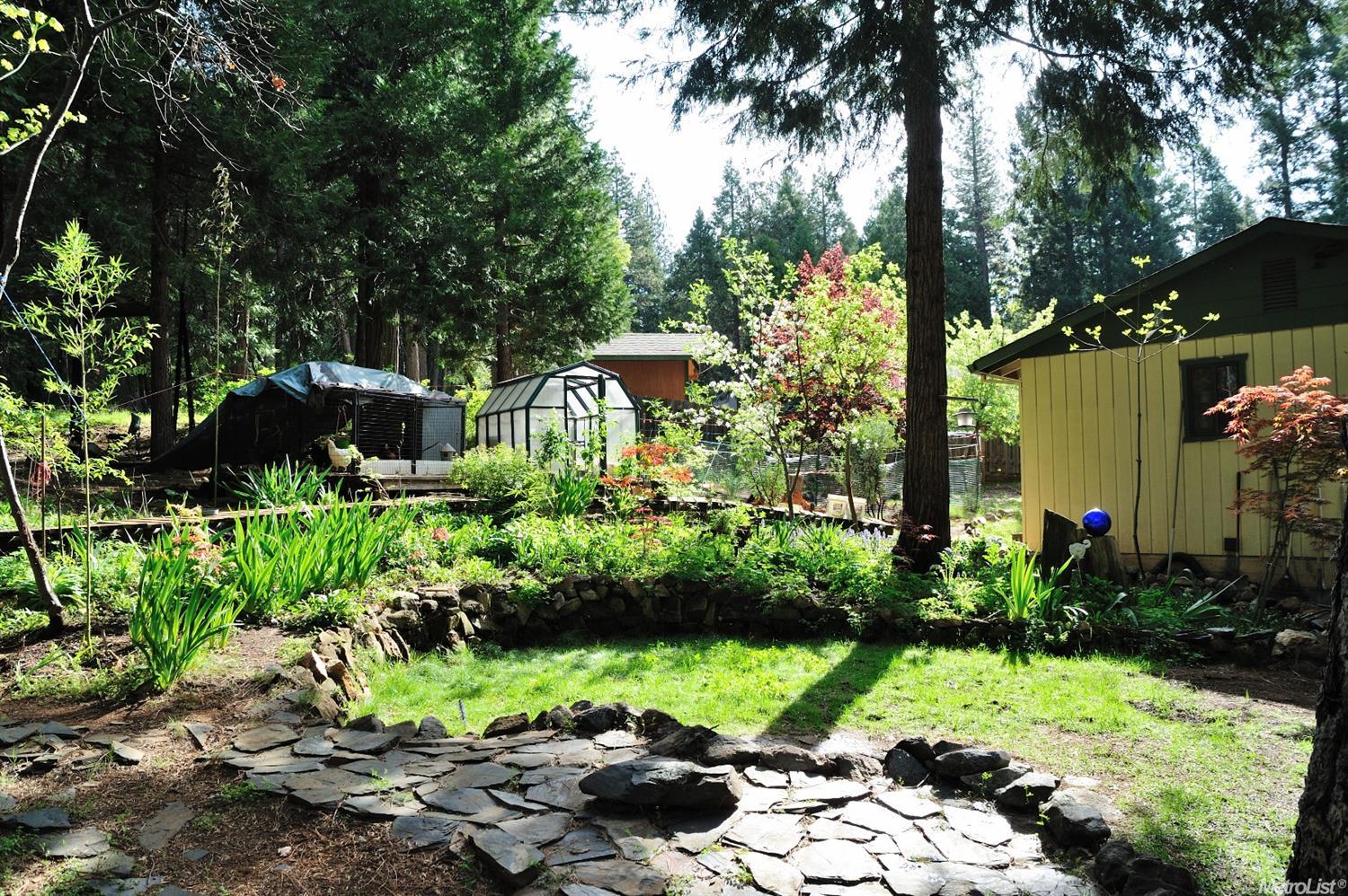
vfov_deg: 53.1
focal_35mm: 24
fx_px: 898
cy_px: 448
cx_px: 674
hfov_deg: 73.8
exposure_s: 1/200
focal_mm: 24
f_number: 7.1
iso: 200
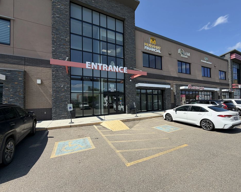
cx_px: 128
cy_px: 98
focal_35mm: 15
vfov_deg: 84.0
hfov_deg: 96.7
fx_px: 107
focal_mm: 2.22
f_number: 2.2
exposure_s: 1/770
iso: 25
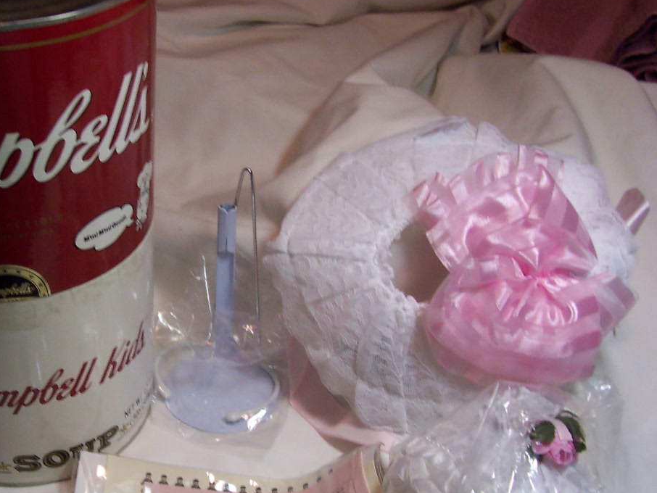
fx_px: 930
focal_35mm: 49
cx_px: 223
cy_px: 304
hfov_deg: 38.5
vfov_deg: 29.6
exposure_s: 1/30
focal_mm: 5.6
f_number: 2.8
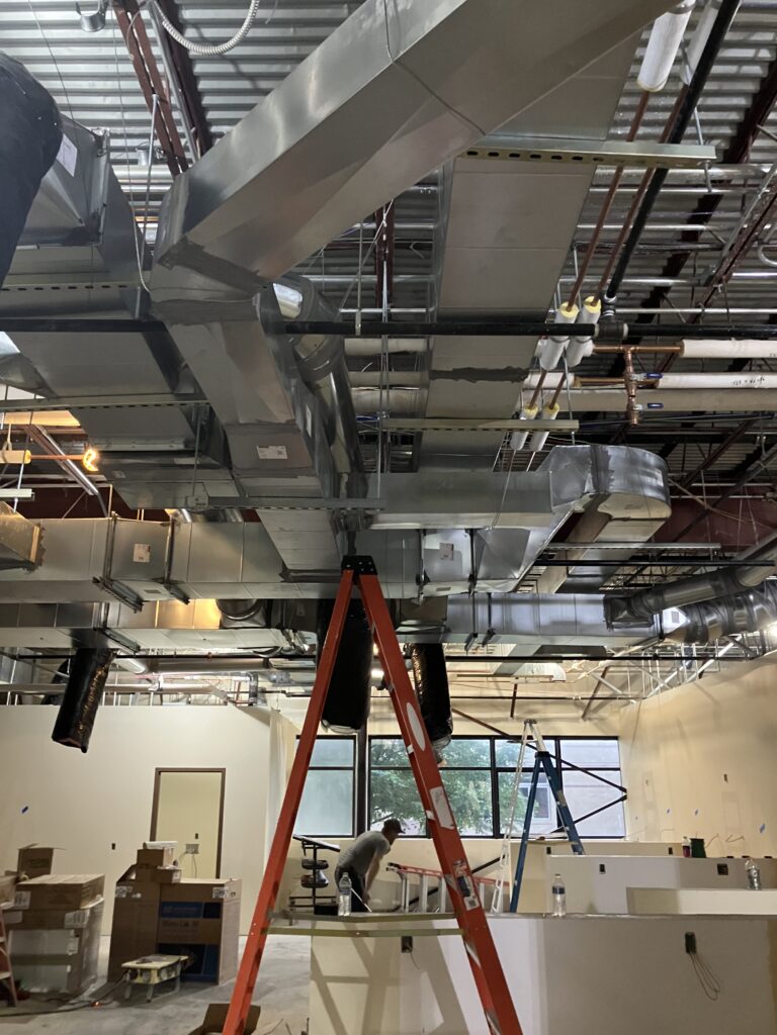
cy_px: 518
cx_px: 388
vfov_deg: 63.4
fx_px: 838
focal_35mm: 28
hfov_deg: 49.7
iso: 500
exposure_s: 1/30
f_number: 1.8
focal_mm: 3.99
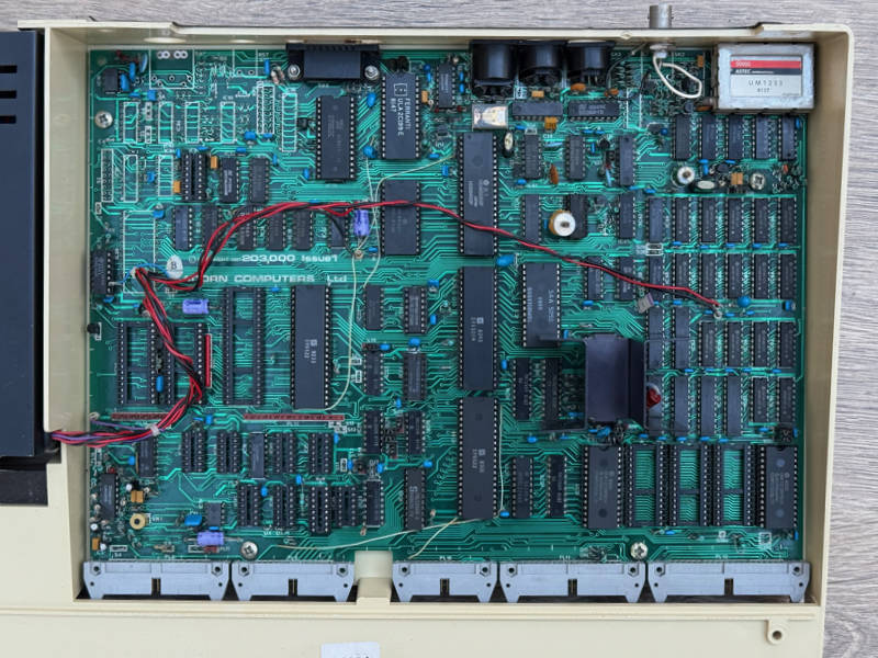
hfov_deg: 39.7
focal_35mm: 48
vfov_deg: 30.3
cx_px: 439
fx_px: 1217
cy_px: 329
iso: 160
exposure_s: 1/190
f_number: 1.8
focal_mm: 6.8
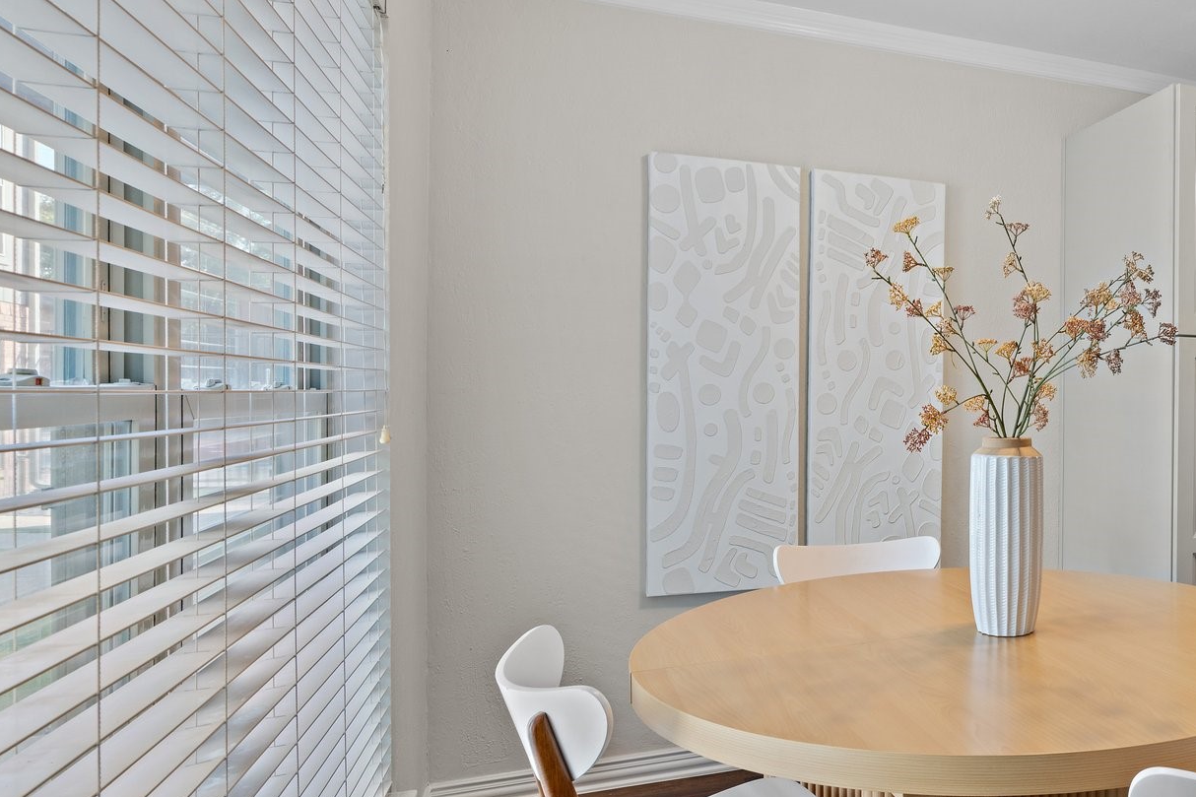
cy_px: 404
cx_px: 989
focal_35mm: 27
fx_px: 897
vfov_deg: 47.9
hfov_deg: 60.8
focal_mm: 16
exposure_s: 1/3
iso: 250
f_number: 9
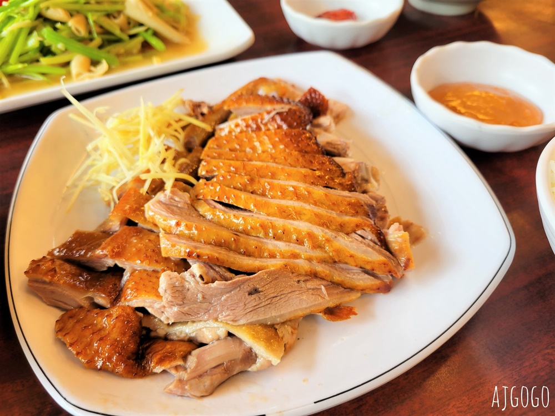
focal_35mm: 26
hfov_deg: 67.3
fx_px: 417
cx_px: 278
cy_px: 208
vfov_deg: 53.1
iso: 80
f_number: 1.8
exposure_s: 1/120
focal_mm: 5.4
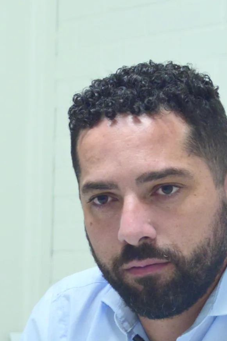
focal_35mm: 127
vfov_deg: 16.1
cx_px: 176
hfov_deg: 10.7
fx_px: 1208
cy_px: 199
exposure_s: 1/30
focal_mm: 29
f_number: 4.5
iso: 400
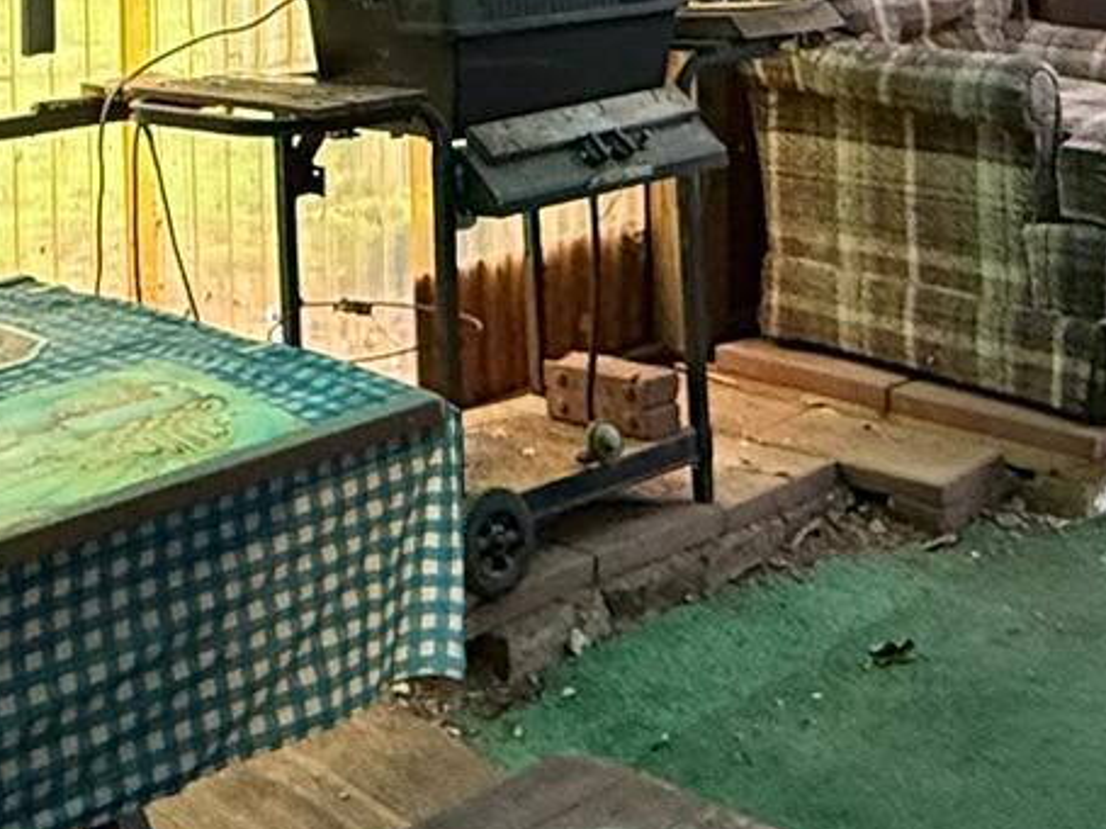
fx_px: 2012
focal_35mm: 63
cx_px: 428
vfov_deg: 21.7
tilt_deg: -0.9
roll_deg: +1.8
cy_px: -146
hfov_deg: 30.6
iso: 320
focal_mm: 2.22
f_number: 2.2
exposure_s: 1/61
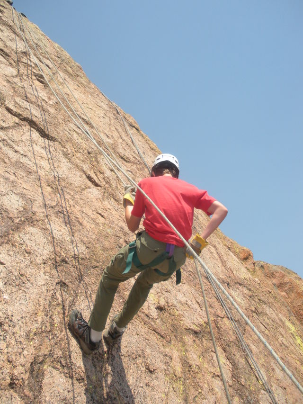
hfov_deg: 39.7
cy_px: 202
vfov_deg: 51.3
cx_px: 152
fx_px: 420
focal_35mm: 36
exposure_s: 1/790
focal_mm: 6.3
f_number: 3.5
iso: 88
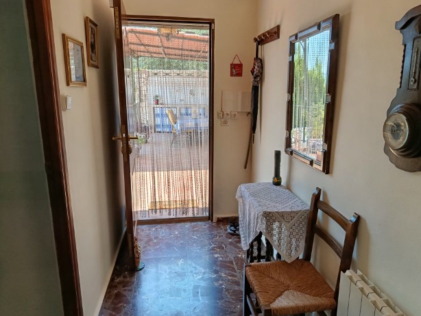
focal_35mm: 25
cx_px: 218
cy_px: 161
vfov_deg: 54.9
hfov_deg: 69.3
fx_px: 304
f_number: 1.7
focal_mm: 5.24
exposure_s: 1/100
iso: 161
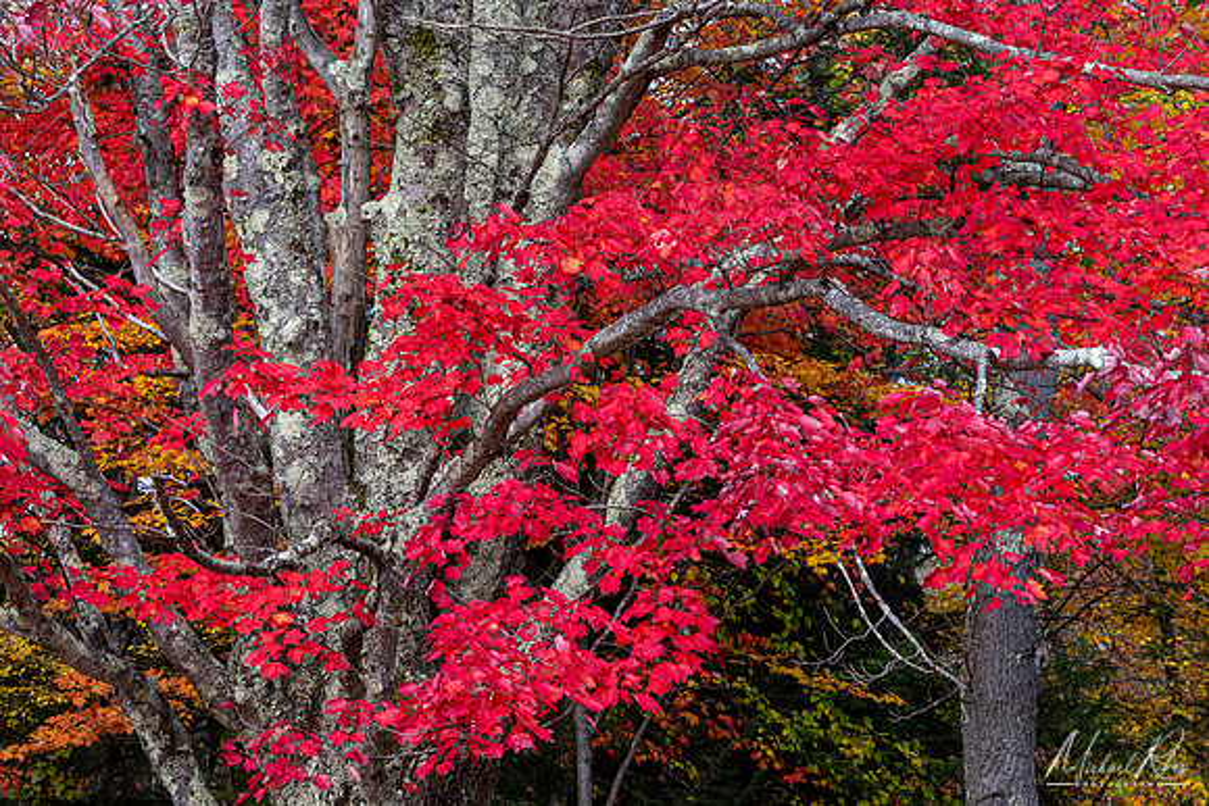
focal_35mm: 135
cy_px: 403
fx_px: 4535
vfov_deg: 10.2
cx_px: 604
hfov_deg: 15.2
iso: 200
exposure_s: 1/60
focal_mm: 135
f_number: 13
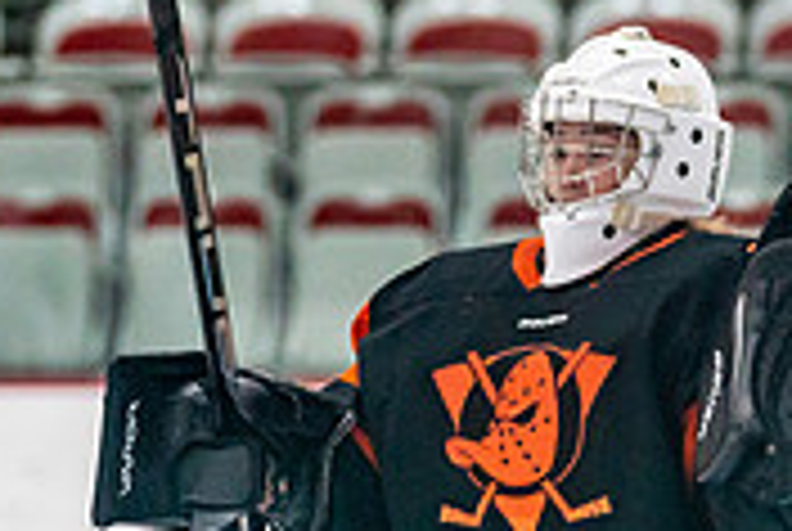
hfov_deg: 4.4
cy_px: 740
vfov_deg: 2.9
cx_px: 558
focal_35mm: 468
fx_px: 10313
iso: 3200
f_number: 2.8
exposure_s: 1/1250
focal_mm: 132
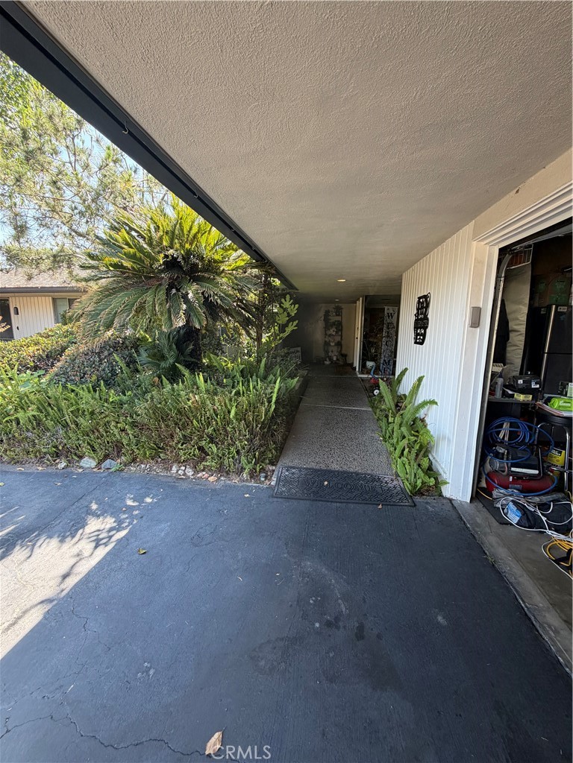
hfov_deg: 85.7
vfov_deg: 102.1
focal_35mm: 14
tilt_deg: -9.5
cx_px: 286
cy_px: 382
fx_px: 309
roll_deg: -2.7
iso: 80
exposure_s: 1/121
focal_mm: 2.22
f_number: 2.2
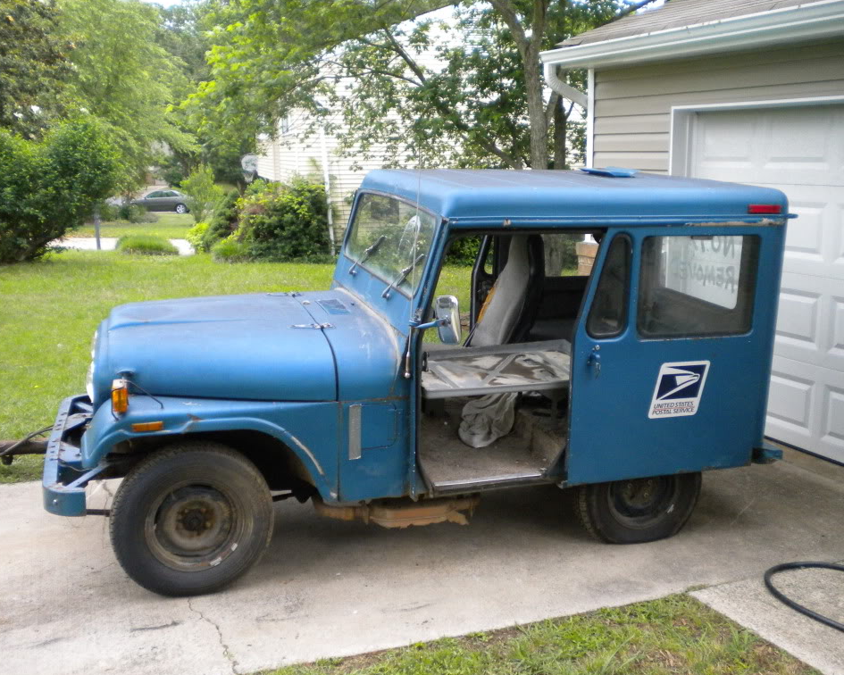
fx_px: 924
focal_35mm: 37
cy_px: 338
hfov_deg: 49.1
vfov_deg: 40.1
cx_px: 444
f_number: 3.1
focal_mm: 6.3
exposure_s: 1/463
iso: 385
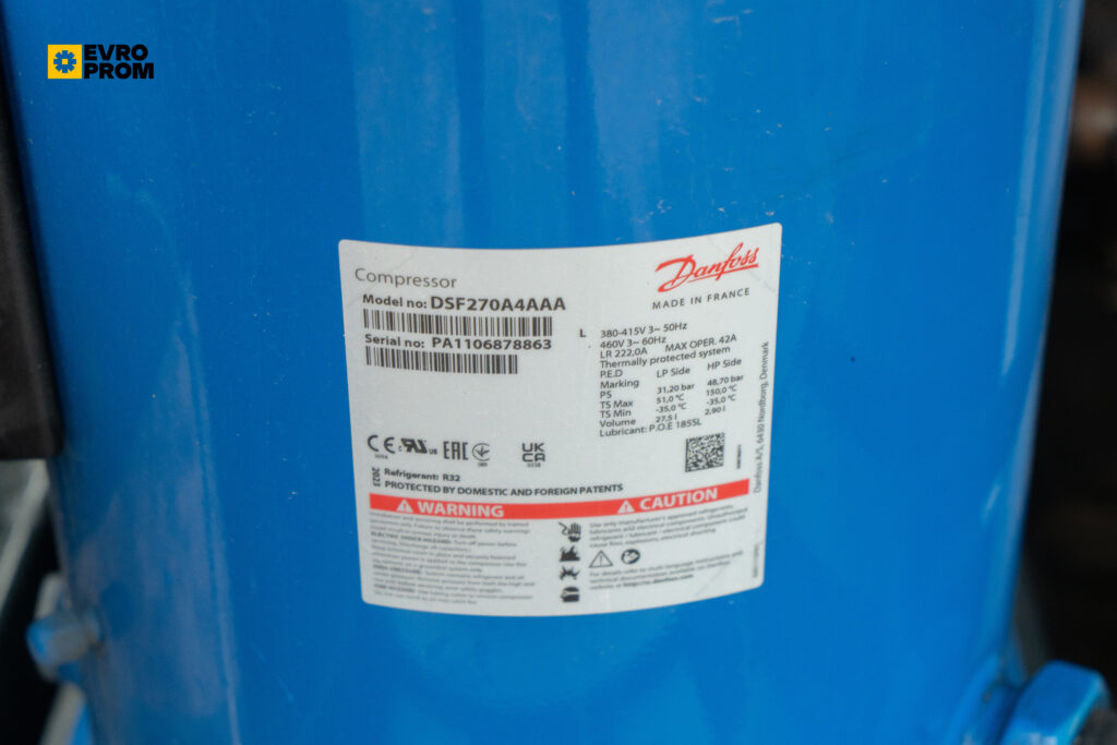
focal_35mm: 70
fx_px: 2172
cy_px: 372
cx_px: 558
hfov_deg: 28.8
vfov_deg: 19.5
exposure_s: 1/30
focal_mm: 70
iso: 1250
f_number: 6.3
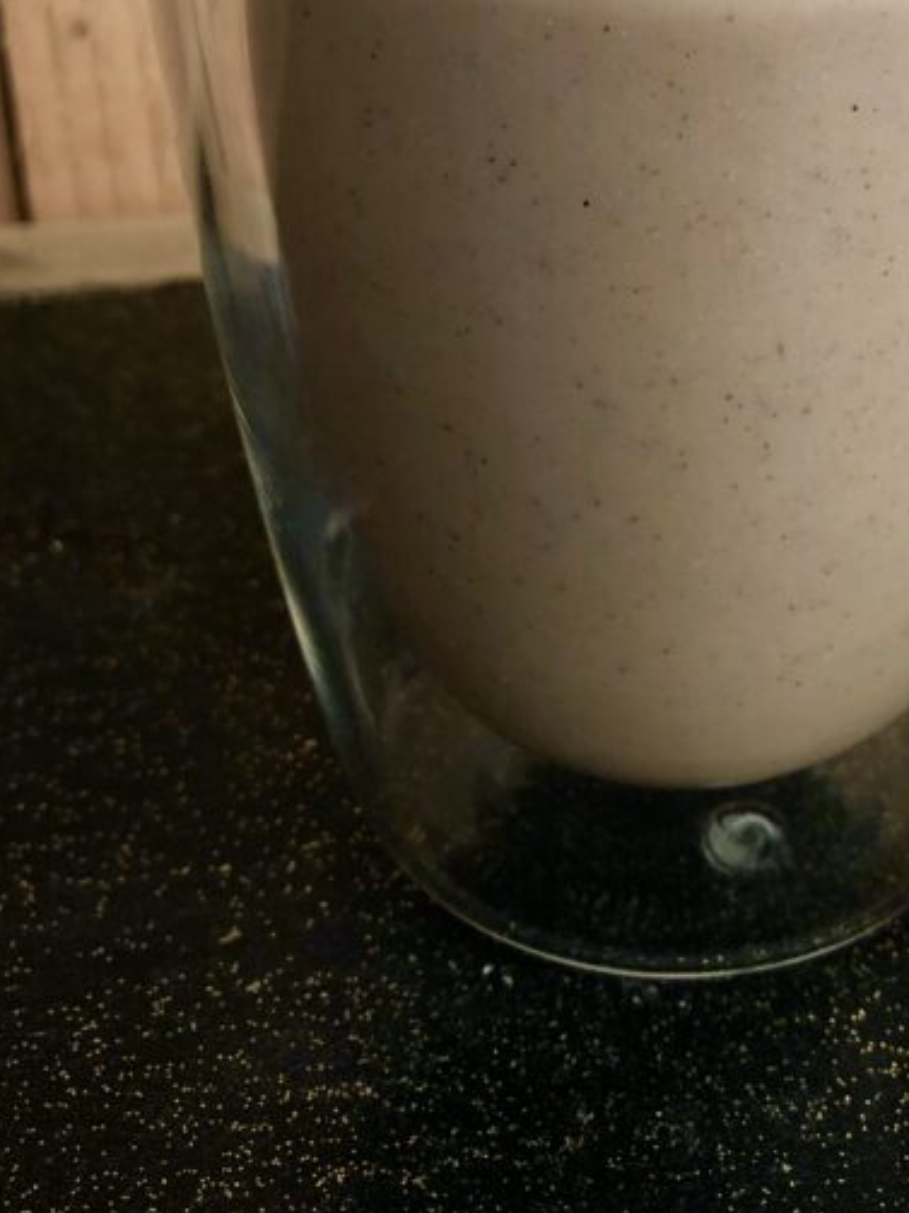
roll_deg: +0.0
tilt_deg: -23.8
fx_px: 1997
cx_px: 699
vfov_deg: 32.1
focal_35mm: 57
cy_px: 109
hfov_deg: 25.3
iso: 32
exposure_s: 1/30
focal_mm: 3.99
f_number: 1.8
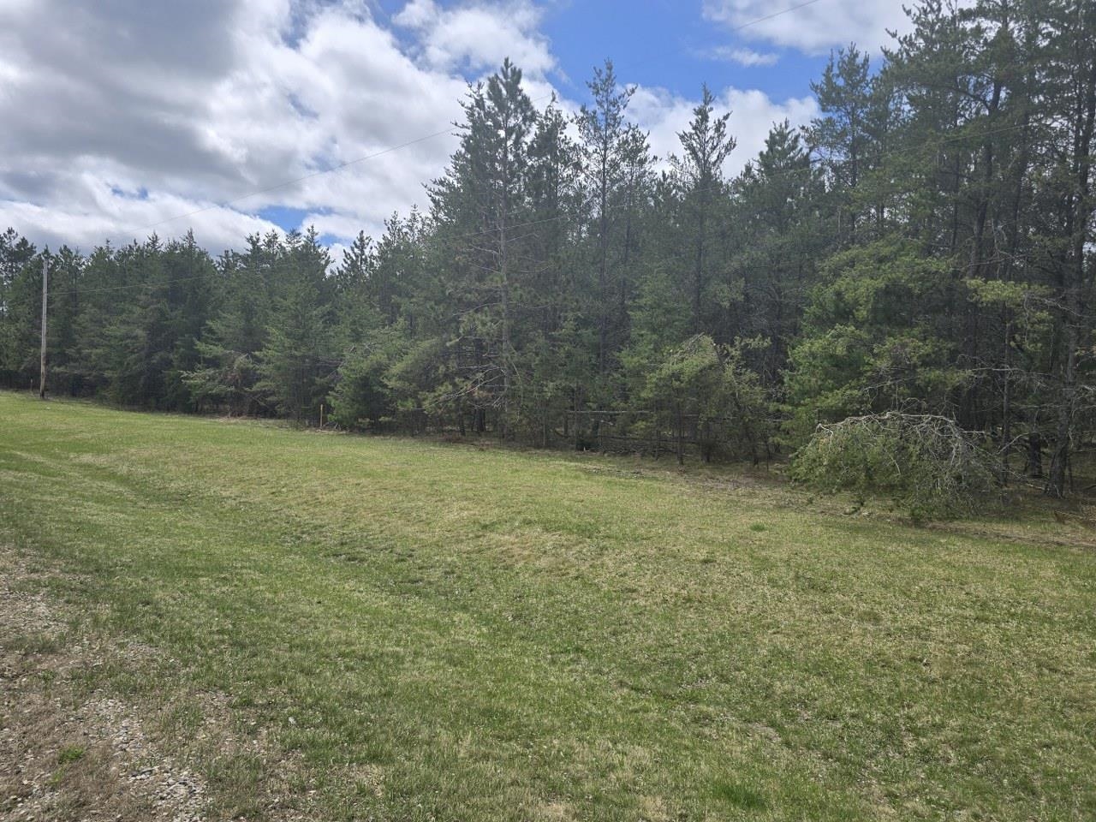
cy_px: 411
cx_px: 548
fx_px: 728
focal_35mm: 23
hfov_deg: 73.9
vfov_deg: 58.9
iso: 12
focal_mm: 6.3
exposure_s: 1/1167
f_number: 1.7
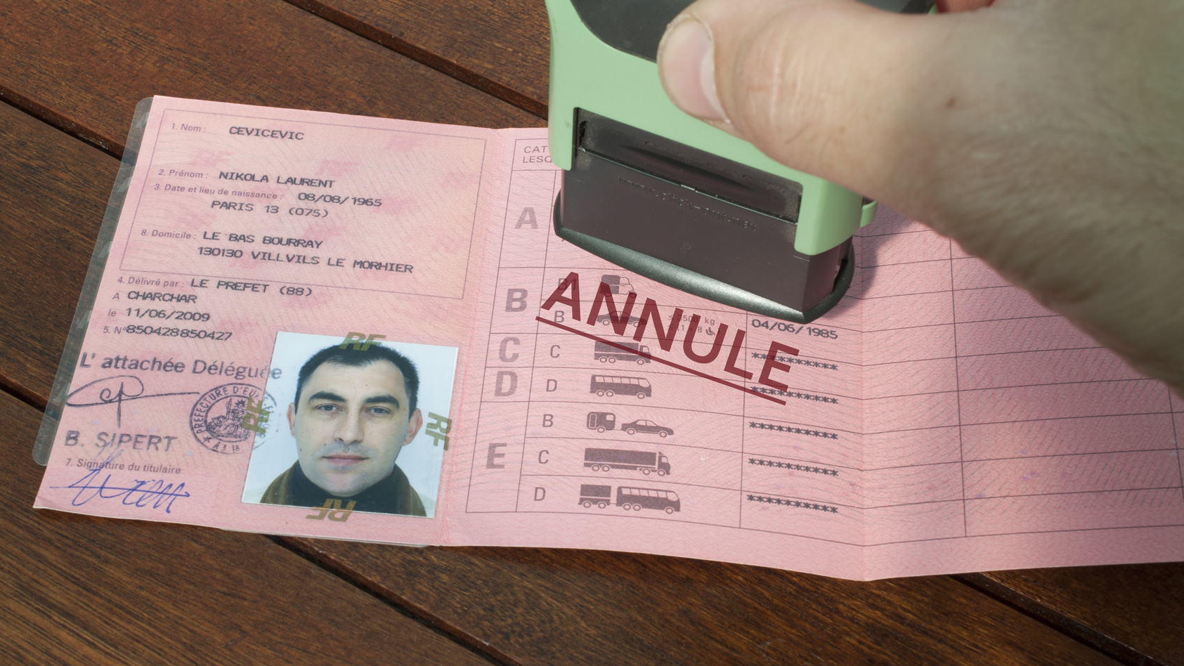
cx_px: 592
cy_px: 314
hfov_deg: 33.3
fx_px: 1978
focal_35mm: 63
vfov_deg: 19.1
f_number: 16
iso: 200
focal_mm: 40
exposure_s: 1/100
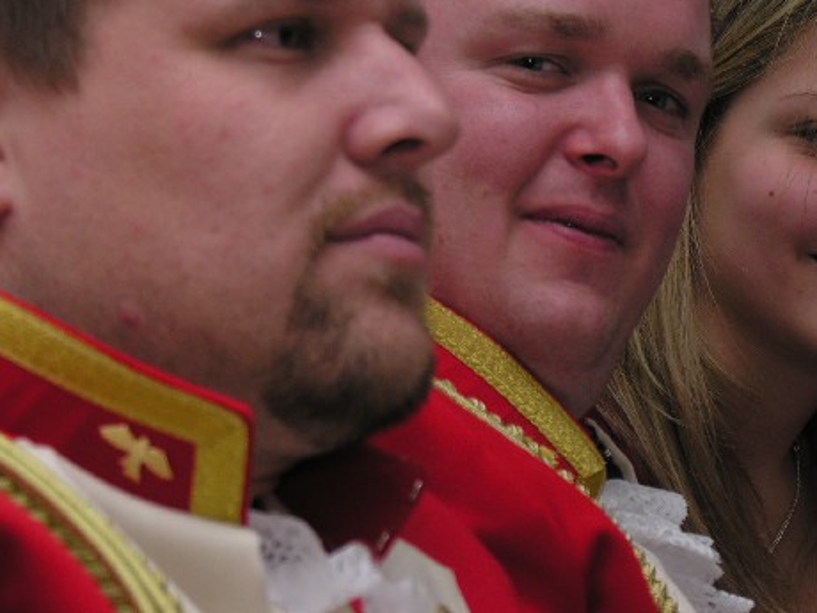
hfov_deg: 8.9
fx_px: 5216
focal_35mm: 221
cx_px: 567
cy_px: 94
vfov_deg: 6.7
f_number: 4.3
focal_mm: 32.4
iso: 50
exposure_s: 1/120
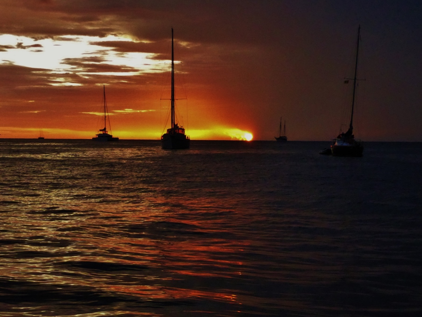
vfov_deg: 19.9
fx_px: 902
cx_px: 224
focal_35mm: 74
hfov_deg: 26.3
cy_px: 143
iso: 2500
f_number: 5.2
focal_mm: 11
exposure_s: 1/250
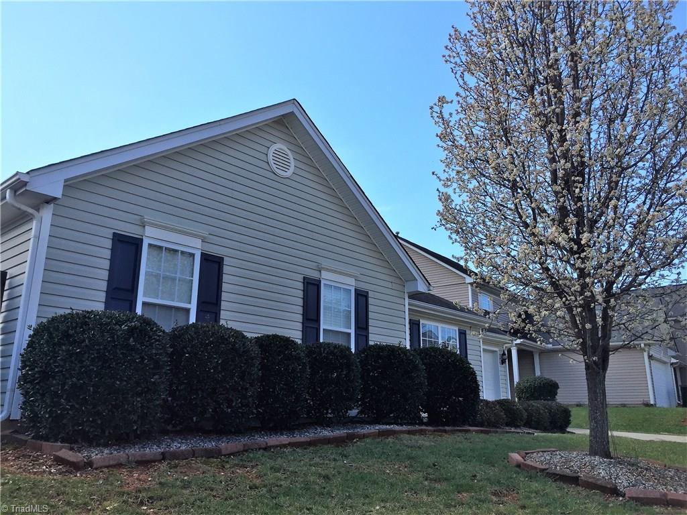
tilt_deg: +15.6
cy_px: 258
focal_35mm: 29
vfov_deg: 48.2
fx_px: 576
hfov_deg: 61.7
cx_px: 344
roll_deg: -0.4
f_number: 2.2
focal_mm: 4.15
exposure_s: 1/1883
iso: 32
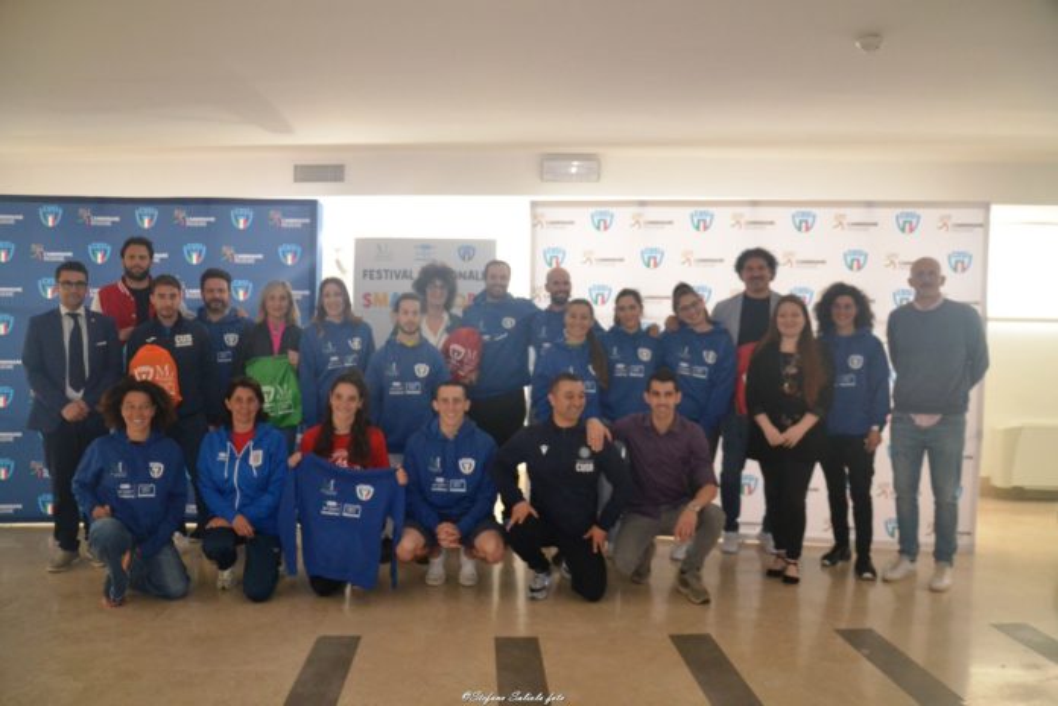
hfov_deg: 67.4
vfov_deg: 47.9
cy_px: 353
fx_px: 793
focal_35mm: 27
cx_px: 529
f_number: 3.5
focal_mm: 18
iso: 1600
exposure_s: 1/60
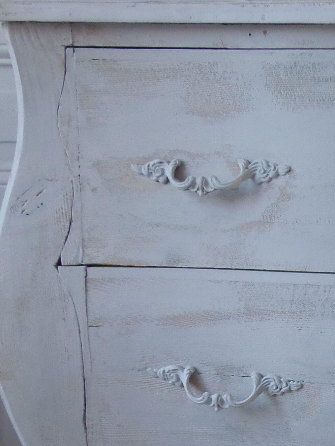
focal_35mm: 76
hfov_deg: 18.4
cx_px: 401
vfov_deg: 25.2
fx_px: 980
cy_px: 366
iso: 125
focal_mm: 4.3
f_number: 2.9
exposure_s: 1/30
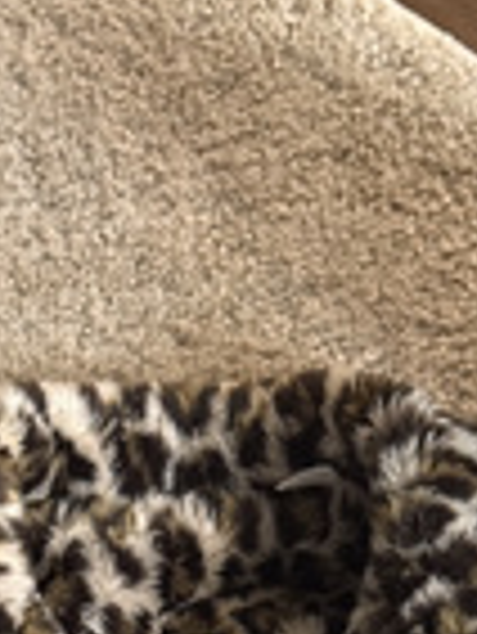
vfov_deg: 11.1
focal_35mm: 170
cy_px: 1025
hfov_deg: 8.7
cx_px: 394
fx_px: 3119
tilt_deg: -73.5
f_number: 1.78
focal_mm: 6.76
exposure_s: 1/29
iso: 640
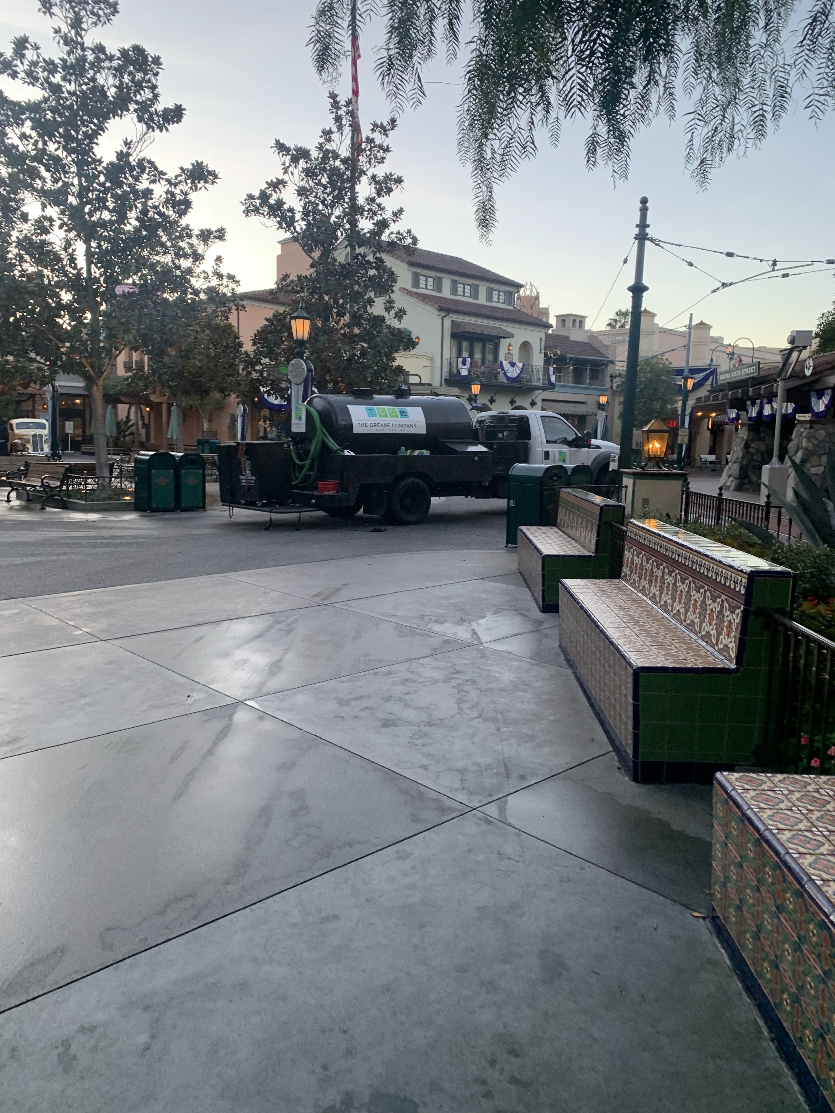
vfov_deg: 67.3
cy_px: 556
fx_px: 836
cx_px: 418
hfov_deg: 53.1
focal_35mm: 26
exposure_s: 1/121
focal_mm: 4.25
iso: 50
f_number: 1.8
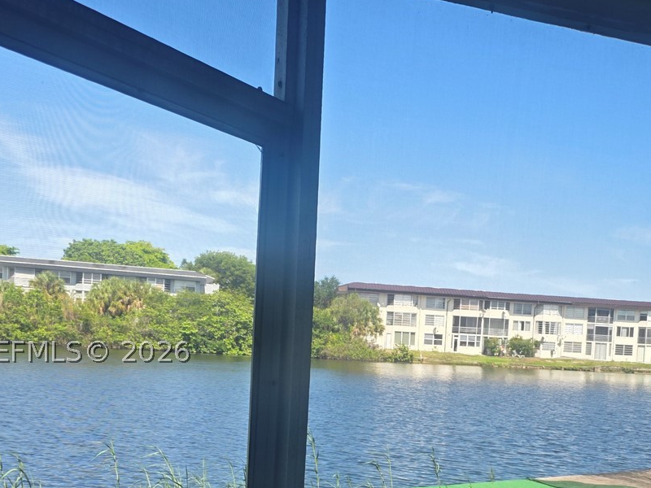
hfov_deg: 40.7
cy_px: 351
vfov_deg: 31.1
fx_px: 865
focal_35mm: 46
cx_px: 439
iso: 80
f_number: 1.7
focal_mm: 6.3
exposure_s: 1/1372
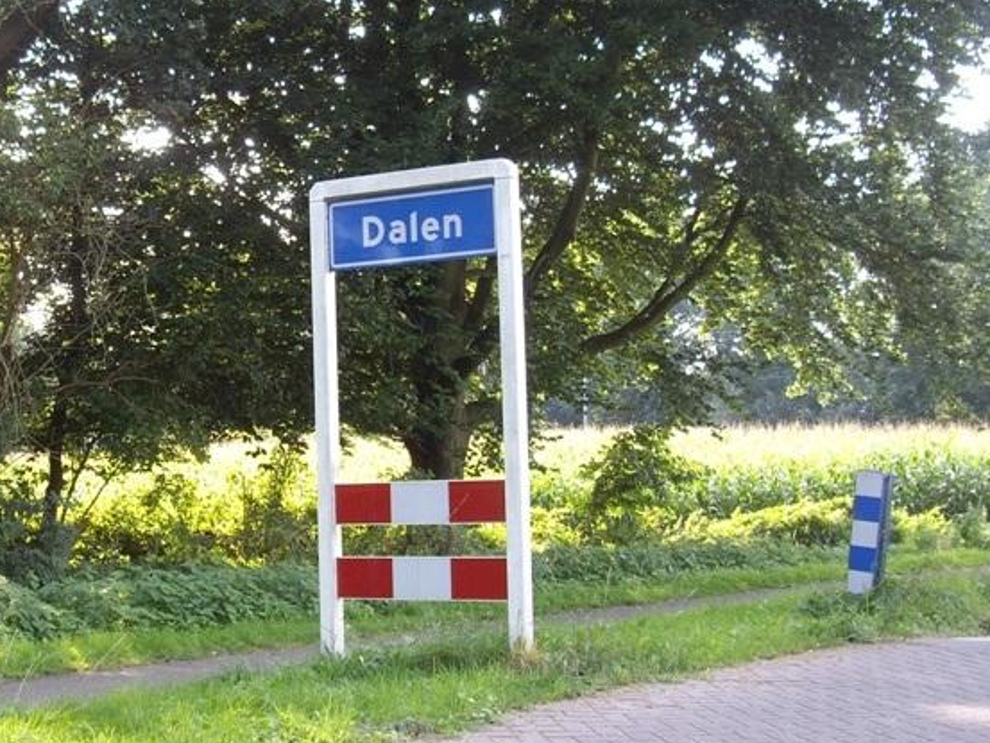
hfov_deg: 42.9
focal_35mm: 44
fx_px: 1259
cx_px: 464
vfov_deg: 32.9
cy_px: 365
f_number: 2.8
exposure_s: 1/80
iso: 100
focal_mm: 7.9
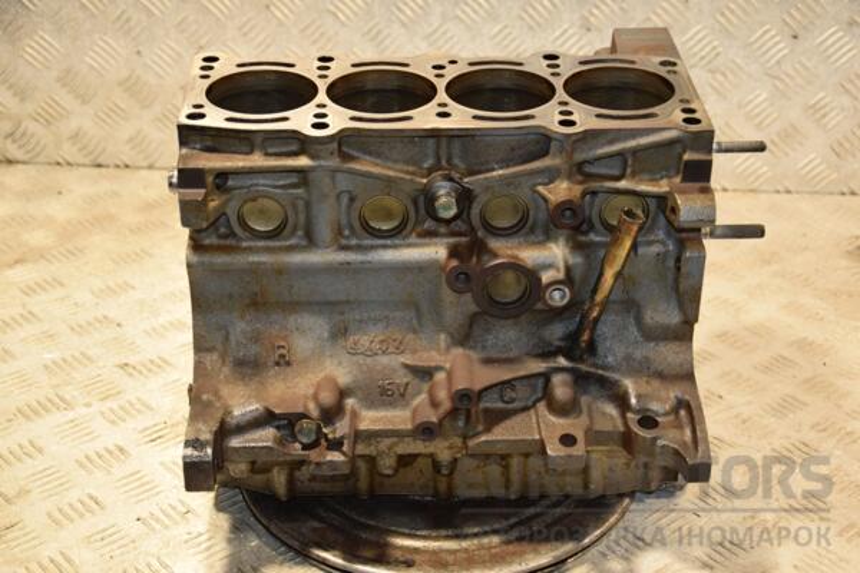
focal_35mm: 63
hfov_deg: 31.9
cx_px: 430
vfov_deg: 21.6
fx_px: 1505
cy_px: 286
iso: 800
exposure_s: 1/125
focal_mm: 42
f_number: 4.8
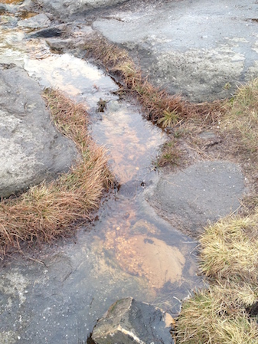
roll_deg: -0.3
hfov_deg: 27.8
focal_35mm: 52
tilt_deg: -36.7
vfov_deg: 36.8
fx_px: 517
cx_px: 77
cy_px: 170
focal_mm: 4.28
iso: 50
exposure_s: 1/60
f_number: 2.4
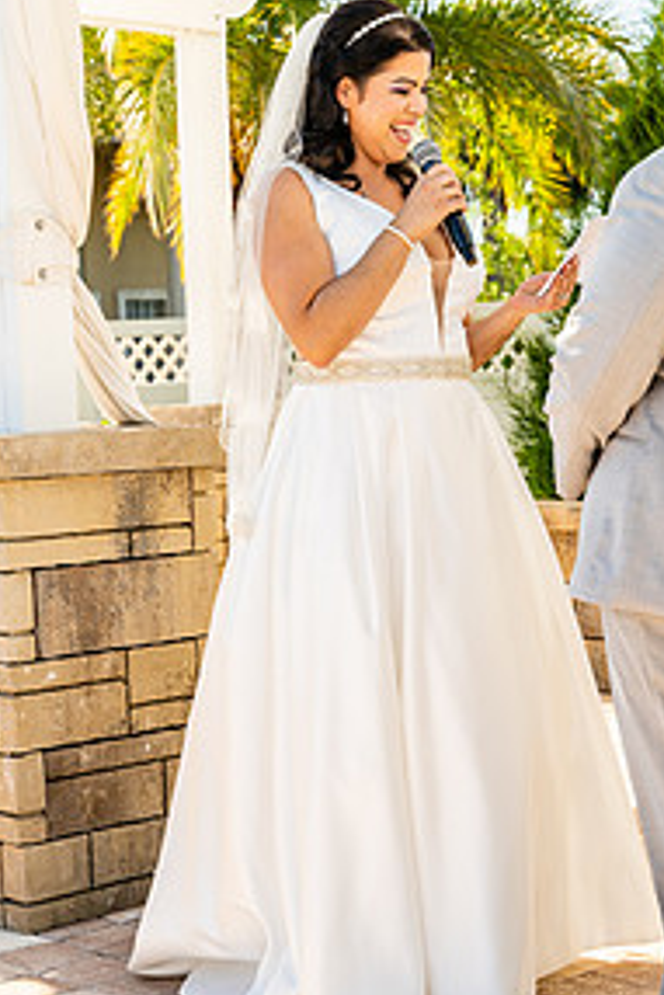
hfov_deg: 17.7
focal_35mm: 77
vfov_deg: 26.2
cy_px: 616
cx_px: 424
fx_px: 2128
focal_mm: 49
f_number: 4.5
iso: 100
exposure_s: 1/200
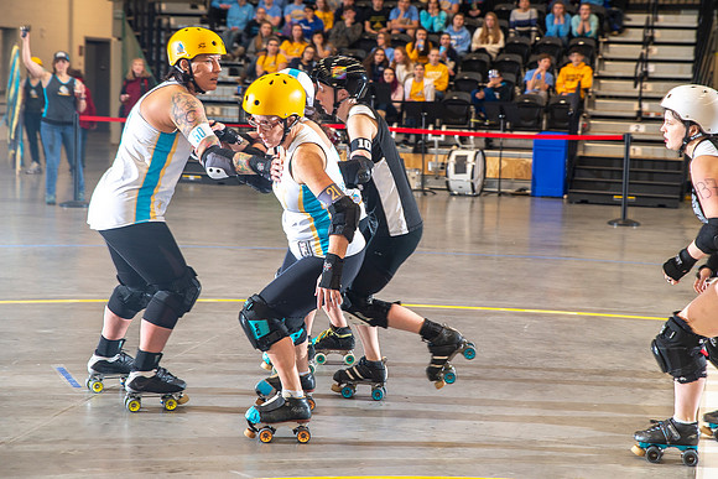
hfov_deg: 26.0
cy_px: 212
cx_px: 369
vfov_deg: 17.5
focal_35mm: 78
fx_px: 1553
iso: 500
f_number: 5.6
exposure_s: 1/160
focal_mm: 70
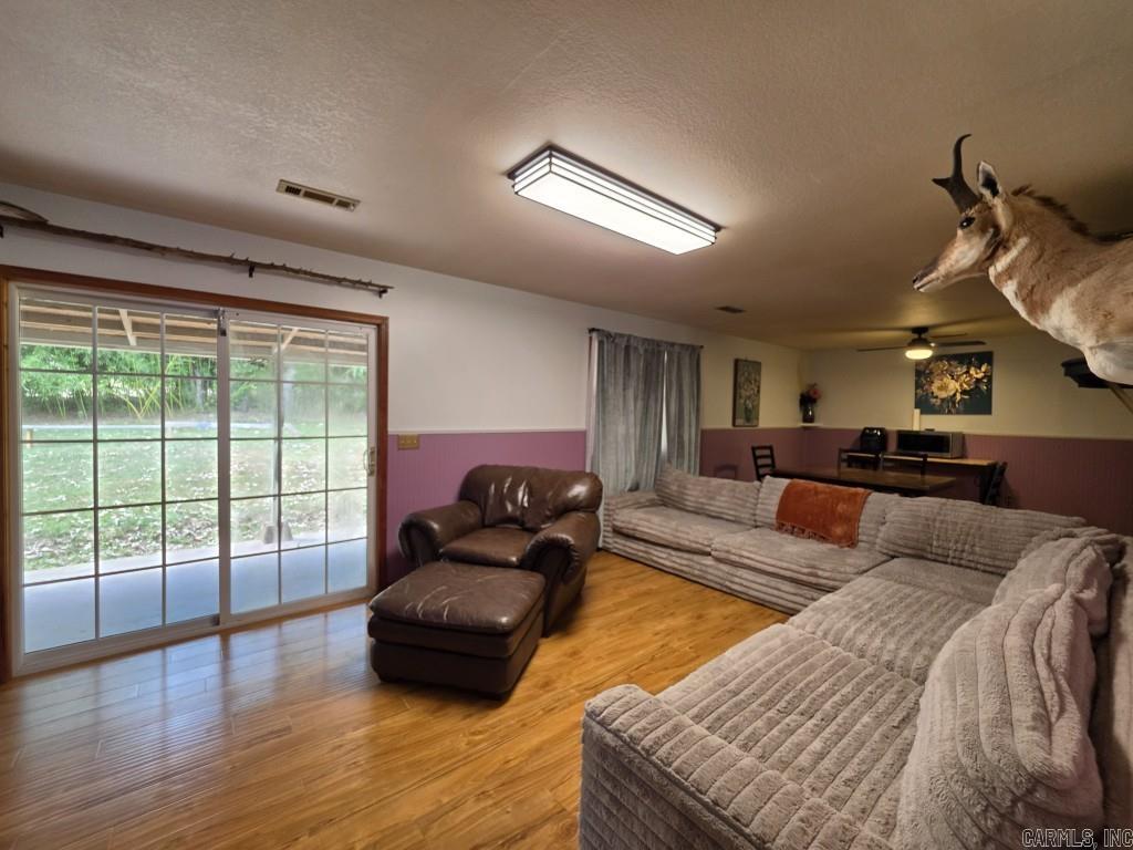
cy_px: 425
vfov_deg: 89.9
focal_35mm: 13
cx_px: 566
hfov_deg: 106.2
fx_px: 425
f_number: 1.9
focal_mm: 2.2
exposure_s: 1/120
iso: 125
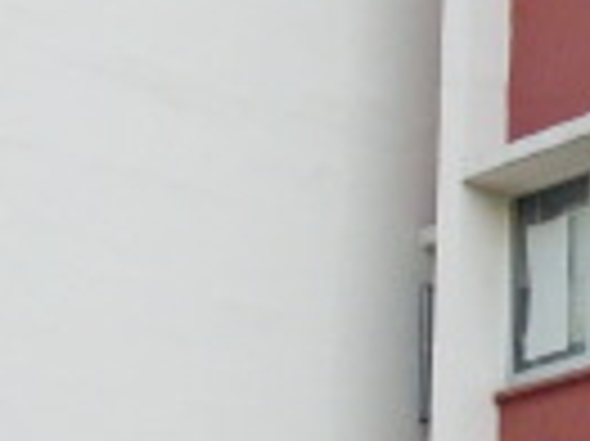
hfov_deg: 12.0
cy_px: 216
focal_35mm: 155
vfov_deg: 9.6
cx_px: 982
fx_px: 2639
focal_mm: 6.2
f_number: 2.8
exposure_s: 1/100
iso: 160
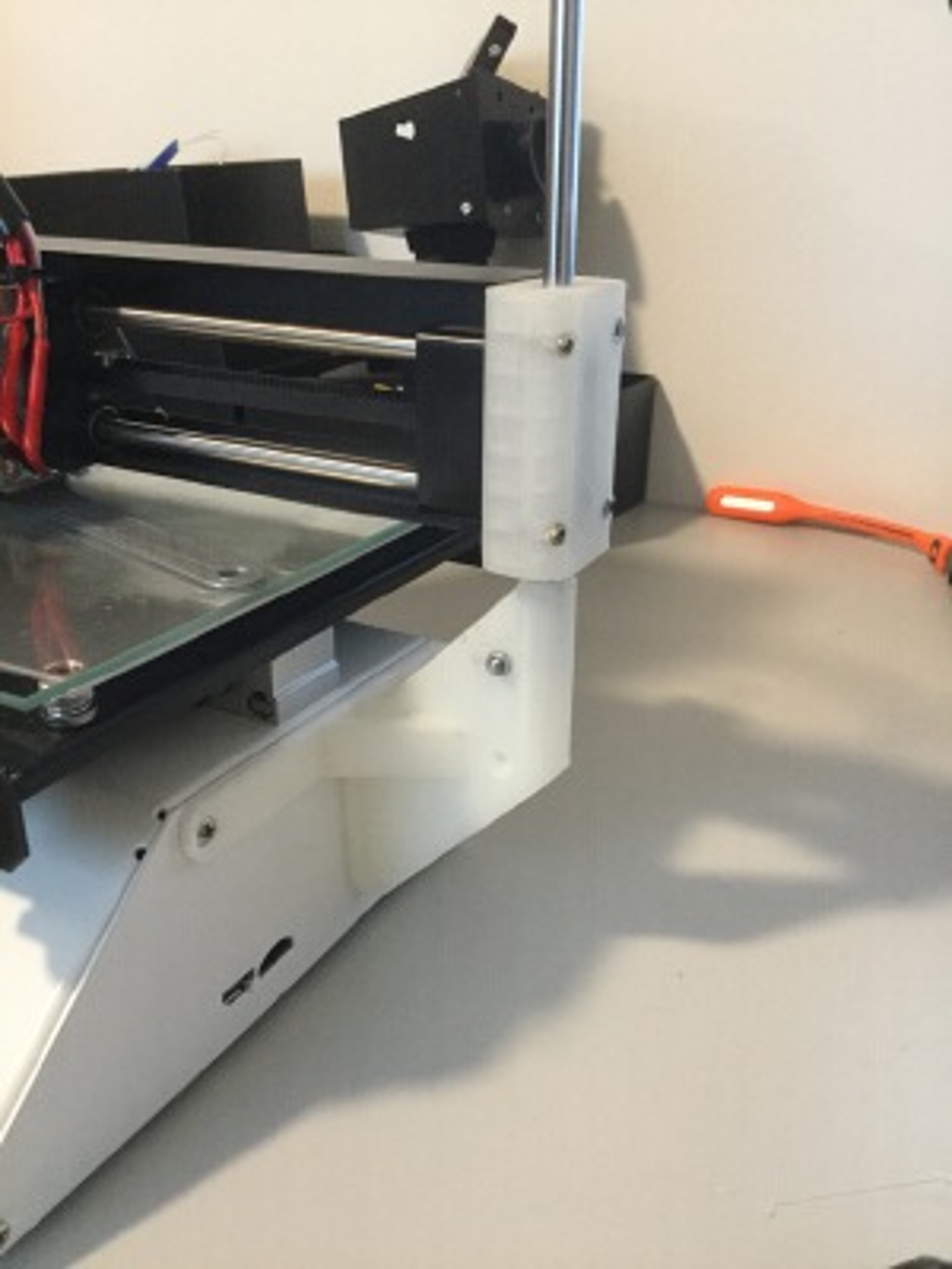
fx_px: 1137
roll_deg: -1.1
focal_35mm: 31
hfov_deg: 45.4
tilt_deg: -21.3
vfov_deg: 58.4
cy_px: 634
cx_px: 476
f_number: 2.4
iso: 200
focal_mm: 3.3
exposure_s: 1/17
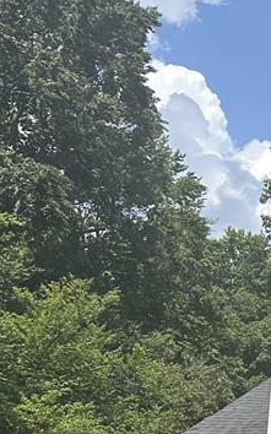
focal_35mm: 92
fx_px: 1088
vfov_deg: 21.8
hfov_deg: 11.4
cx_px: 682
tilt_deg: +11.0
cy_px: 428
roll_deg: -0.4
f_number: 1.78
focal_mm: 6.86
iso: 80
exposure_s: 1/3356
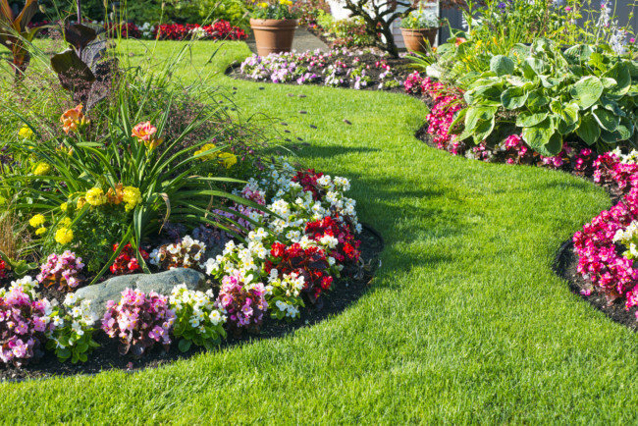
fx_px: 1064
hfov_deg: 33.4
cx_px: 319
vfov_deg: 22.6
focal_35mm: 60
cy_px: 213
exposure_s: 1/200
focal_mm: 60
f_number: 8
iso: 200
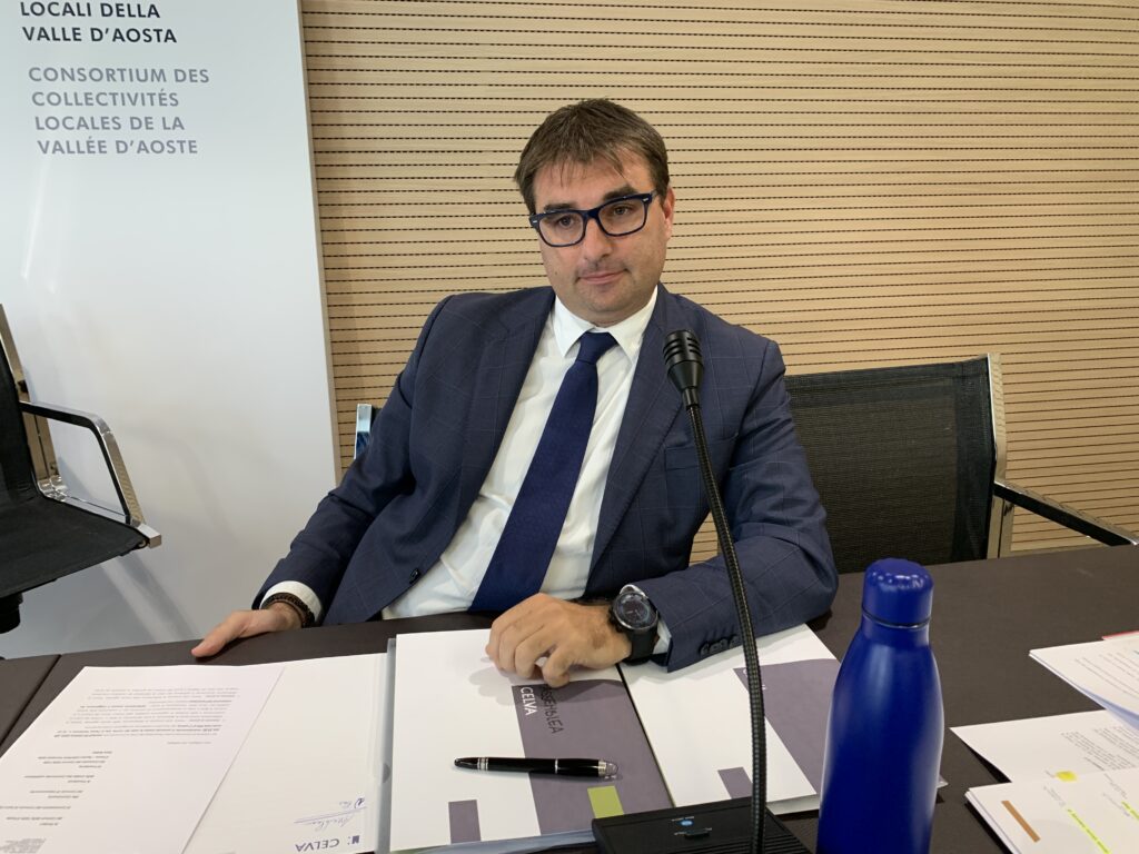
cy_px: 427
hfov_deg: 67.3
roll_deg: +0.6
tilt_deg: -16.1
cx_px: 570
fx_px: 856
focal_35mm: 26
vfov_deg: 53.1
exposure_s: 1/50
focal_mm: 4.25
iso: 100
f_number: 1.8
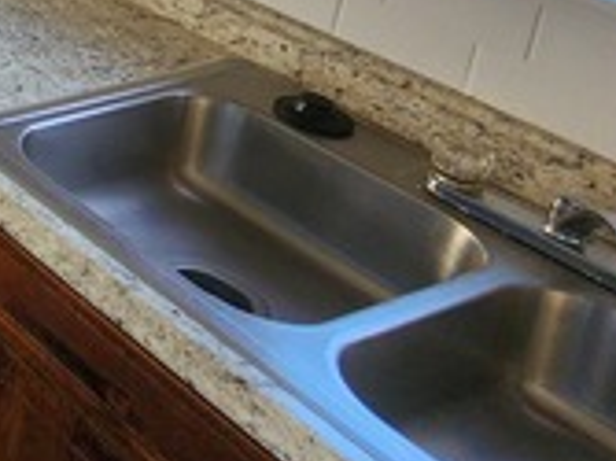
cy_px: -258
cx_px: -574
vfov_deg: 22.3
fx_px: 925
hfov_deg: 20.3
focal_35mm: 52
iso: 160
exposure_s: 1/60
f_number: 2.2
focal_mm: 2.2
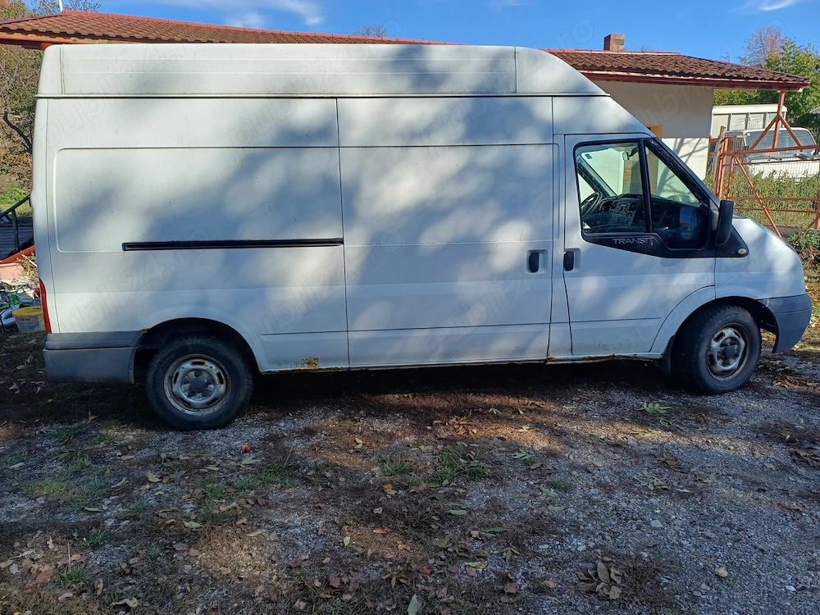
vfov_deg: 54.9
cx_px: 410
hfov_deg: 69.4
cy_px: 308
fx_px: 592
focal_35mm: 25
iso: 50
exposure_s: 1/898
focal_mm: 4.65
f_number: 1.8
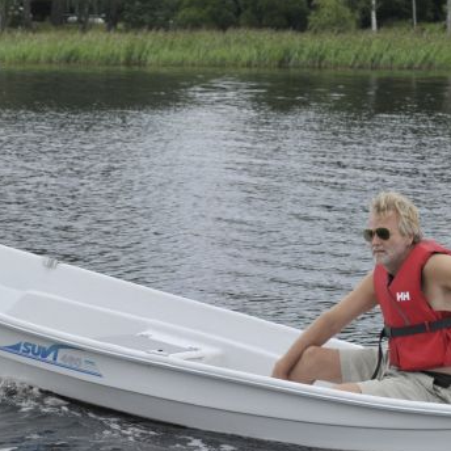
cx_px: 210
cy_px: 265
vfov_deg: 10.1
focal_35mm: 173
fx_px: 2550
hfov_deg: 10.1
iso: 640
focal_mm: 70
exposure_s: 1/1000
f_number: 8
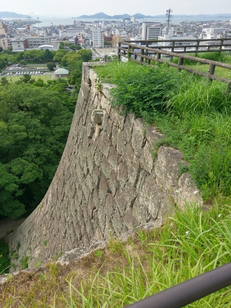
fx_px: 231
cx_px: 116
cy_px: 154
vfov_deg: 67.3
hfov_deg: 53.1
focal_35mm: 26
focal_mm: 4.58
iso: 100
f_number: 1.8
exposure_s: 1/960
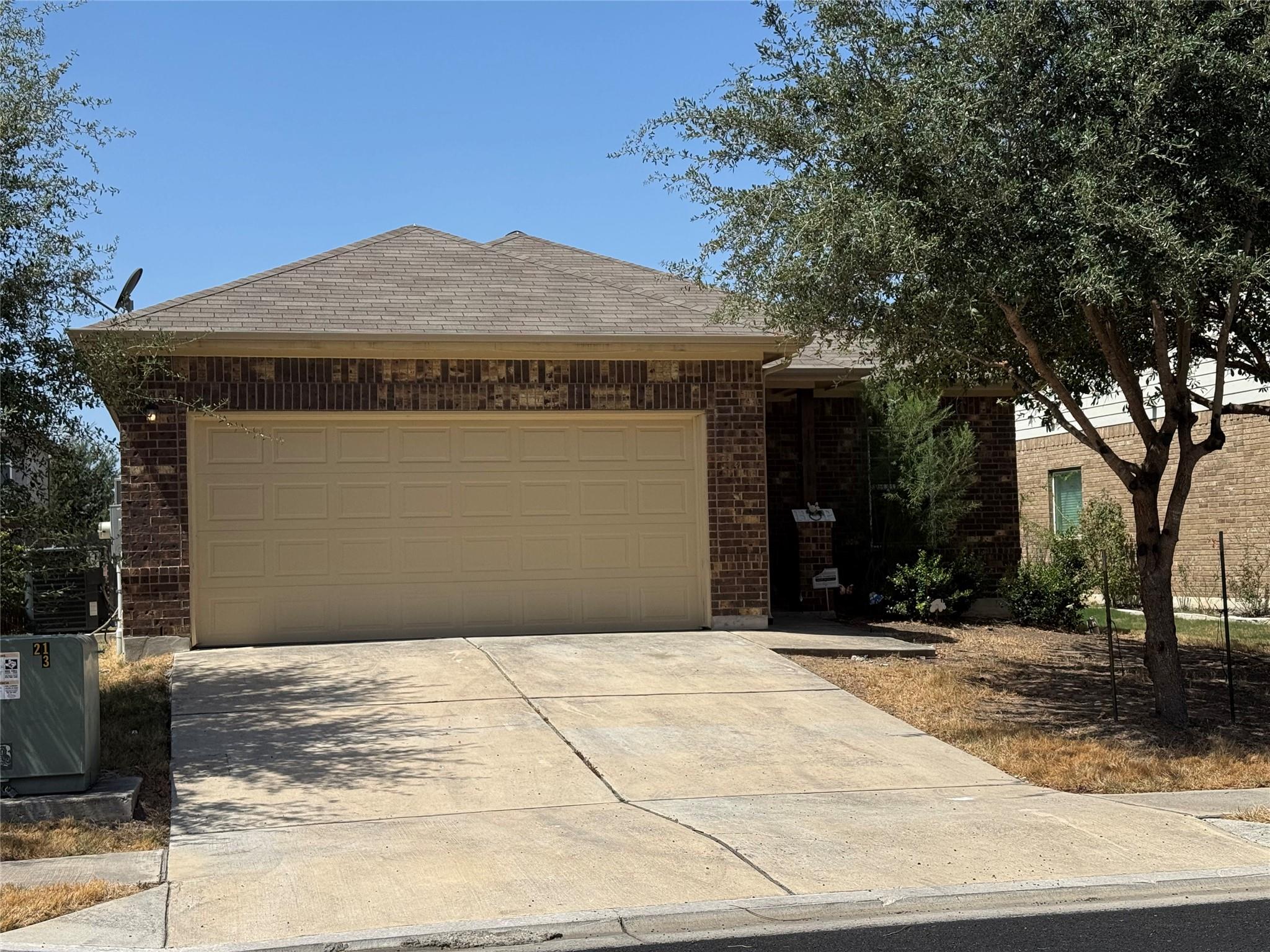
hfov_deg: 39.7
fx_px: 1761
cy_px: 476
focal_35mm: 48
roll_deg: +1.7
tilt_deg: +1.6
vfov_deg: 30.3
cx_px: 635
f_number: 1.78
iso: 64
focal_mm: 6.76
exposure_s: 1/5848
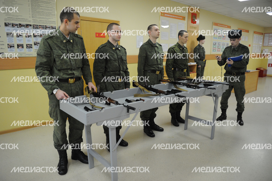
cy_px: 90
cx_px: 136
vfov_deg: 49.5
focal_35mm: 26
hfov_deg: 69.4
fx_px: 196
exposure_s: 1/160
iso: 2500
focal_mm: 26
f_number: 2.8
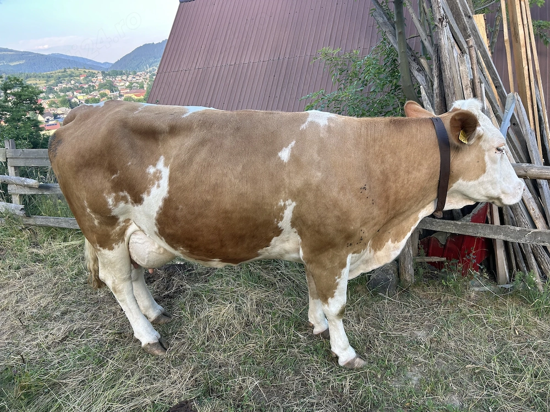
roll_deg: +6.9
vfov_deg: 53.1
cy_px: 206
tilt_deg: -19.4
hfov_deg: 67.3
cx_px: 275
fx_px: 413
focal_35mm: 26
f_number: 1.5
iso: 40
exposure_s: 1/153
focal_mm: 5.7
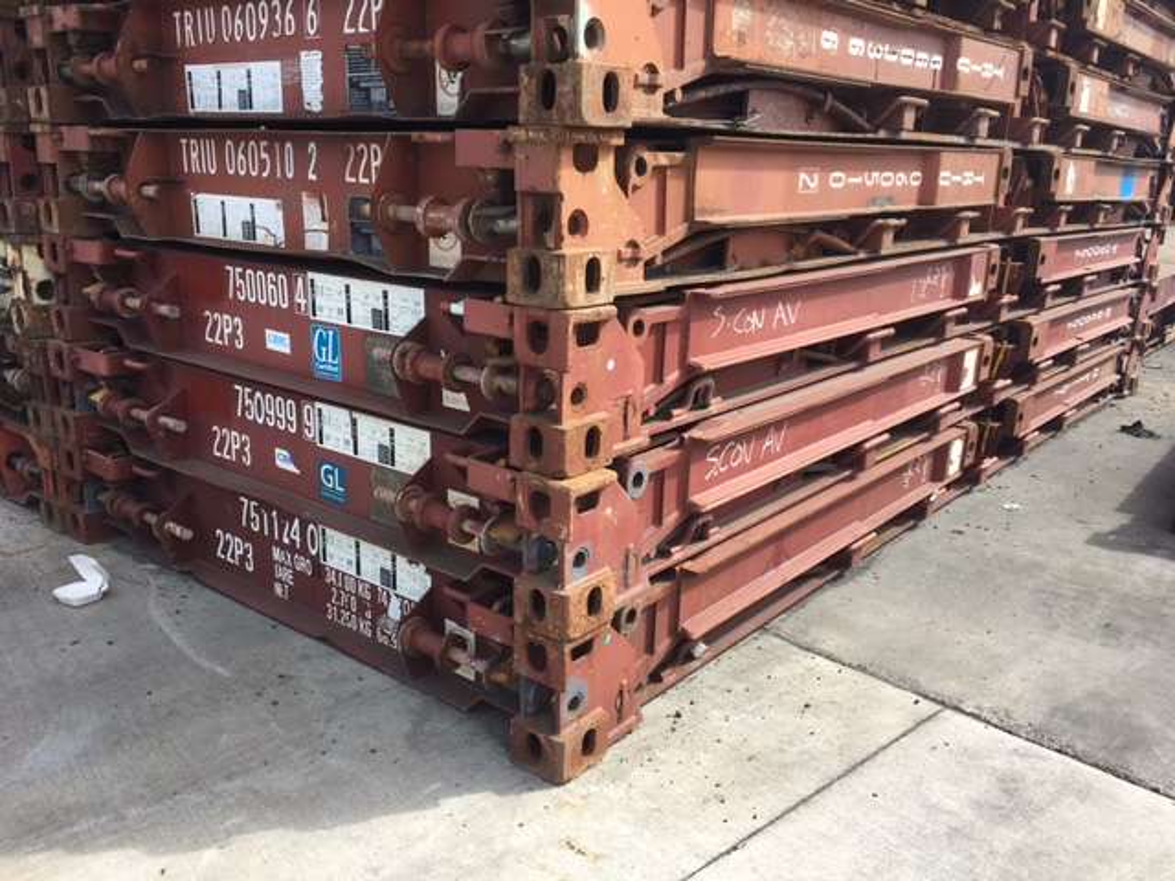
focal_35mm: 29
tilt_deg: -16.8
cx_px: 588
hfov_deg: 61.7
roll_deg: -1.5
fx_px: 984
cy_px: 440
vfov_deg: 48.2
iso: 25
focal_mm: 4.15
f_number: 2.2
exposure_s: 1/818
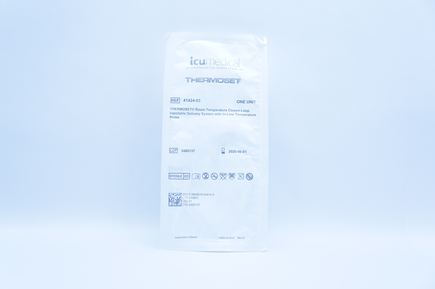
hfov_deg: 48.0
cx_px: 218
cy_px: 144
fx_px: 489
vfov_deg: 32.9
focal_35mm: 40
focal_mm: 27
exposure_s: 1/200
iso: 800
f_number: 4.5
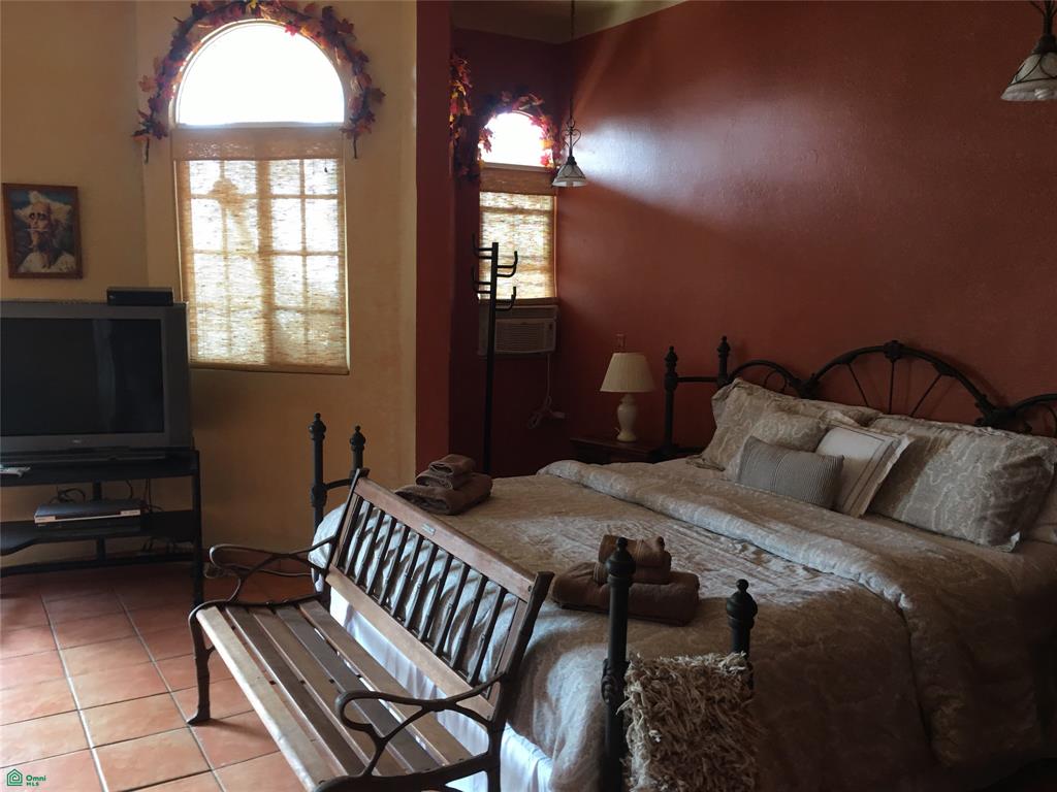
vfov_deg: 48.2
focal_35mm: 29
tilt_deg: -4.2
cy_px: 396
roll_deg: +0.8
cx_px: 528
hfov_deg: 61.7
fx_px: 886
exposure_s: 1/30
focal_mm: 4.15
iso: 40
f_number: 2.2
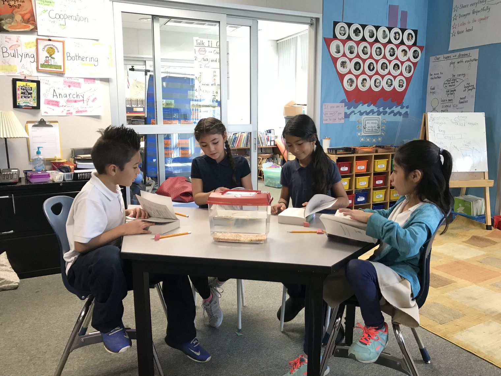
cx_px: 250
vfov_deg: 49.7
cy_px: 188
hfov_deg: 63.4
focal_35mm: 28
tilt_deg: -9.8
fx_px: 405
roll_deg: -0.6
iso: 40
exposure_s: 1/30
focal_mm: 3.99
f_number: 1.8
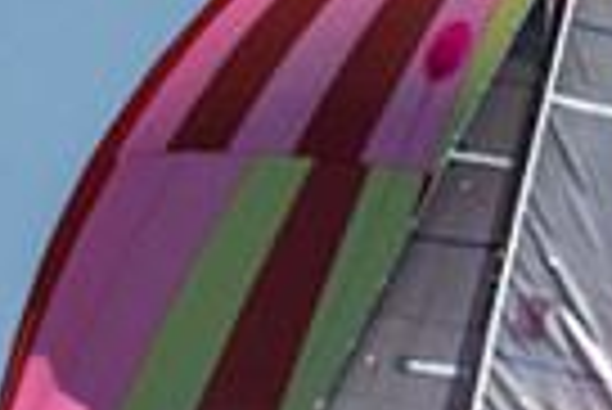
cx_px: -616
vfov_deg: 0.7
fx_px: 32589
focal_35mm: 1915
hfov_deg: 1.1
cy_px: 795
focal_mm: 300
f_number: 5.6
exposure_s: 1/4000
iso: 320
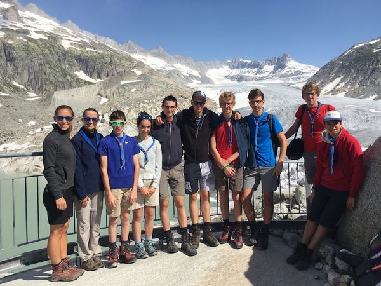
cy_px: 143
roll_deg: +1.0
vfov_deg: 48.2
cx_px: 190
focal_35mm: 29
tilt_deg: -5.9
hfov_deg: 61.7
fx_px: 319
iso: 25
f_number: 2.2
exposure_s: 1/2137
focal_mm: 4.15
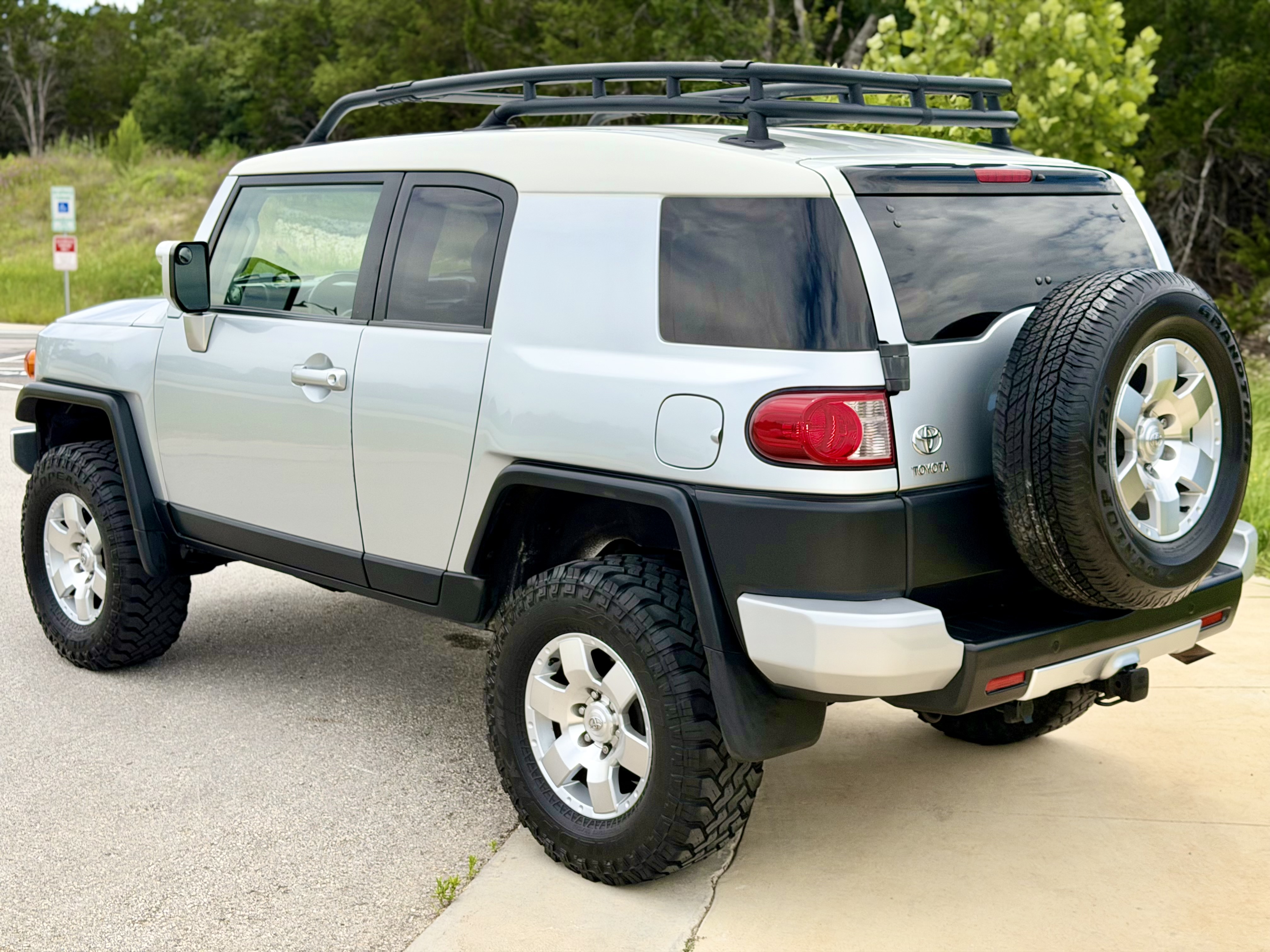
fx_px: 1761
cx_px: 635
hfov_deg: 39.7
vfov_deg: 30.3
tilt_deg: -5.9
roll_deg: +0.3
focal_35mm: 48
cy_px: 476
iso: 64
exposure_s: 1/5208
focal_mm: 6.76
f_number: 1.78
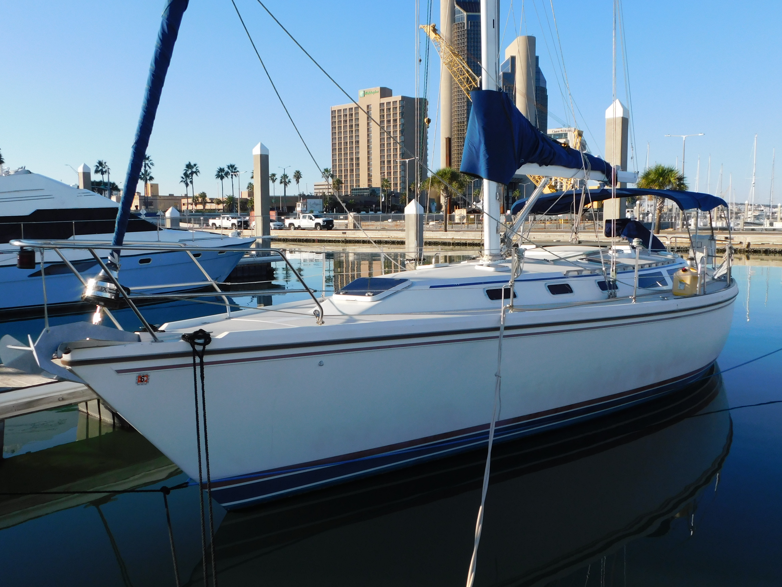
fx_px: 678
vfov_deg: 46.8
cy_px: 294
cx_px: 391
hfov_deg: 60.0
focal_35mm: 30
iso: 125
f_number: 3.2
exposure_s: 1/1000
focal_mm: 5.3
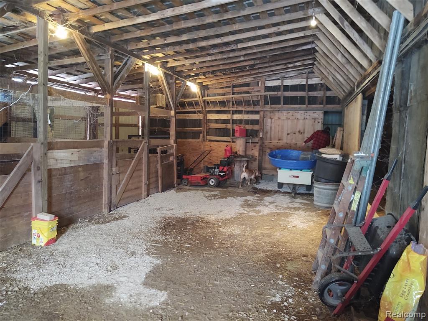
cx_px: 214
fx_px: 334
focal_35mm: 27
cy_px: 160
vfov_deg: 51.4
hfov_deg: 65.3
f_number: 1.7
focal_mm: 4.75
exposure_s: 1/33
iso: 700
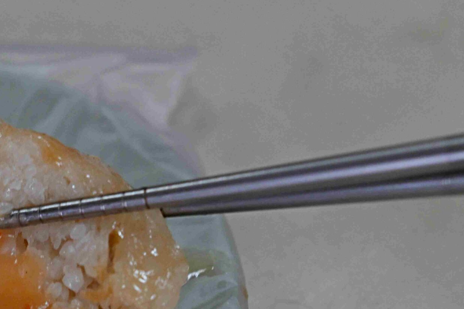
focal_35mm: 155
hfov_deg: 13.2
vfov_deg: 8.9
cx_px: 120
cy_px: 198
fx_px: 1998
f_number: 3.2
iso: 900
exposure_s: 1/200
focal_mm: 50
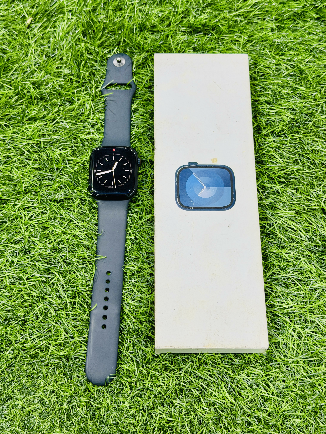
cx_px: 163
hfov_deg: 30.3
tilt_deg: -67.5
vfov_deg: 39.7
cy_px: 217
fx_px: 603
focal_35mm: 48
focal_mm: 6.76
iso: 64
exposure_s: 1/50
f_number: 1.78
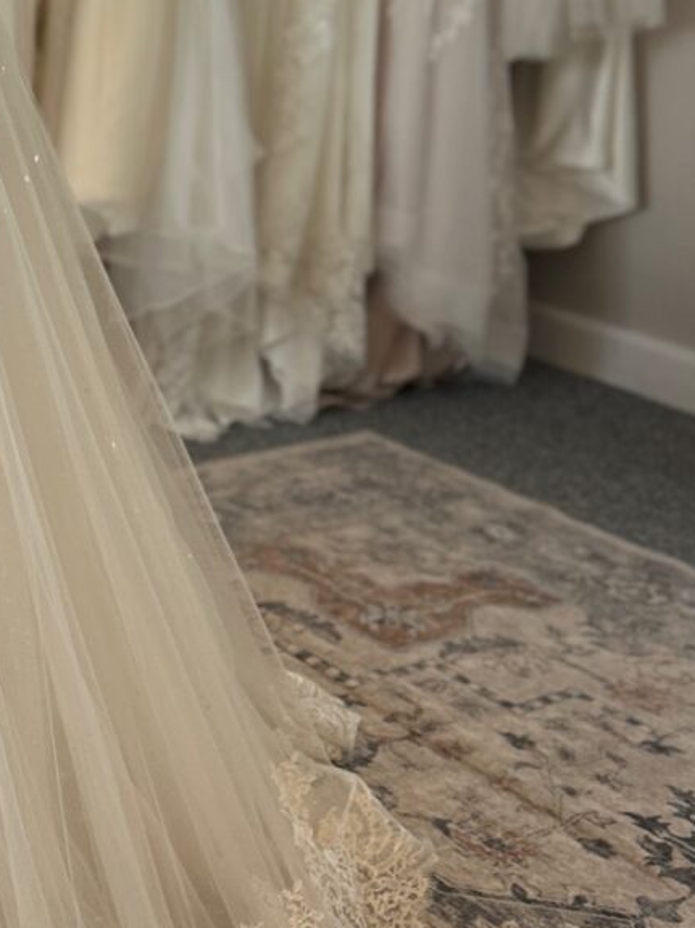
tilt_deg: -18.6
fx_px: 1875
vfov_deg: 27.7
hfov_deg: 19.3
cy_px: 382
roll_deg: -2.3
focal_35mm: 70
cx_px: -219
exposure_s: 1/136
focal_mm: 5.7
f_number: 1.5
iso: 32
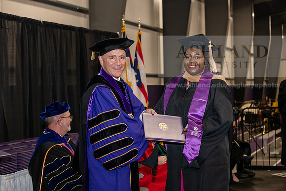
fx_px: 556
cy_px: 96
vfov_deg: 19.5
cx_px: 143
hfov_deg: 28.8
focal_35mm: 70
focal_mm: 70
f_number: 5.6
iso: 2500
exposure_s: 1/200
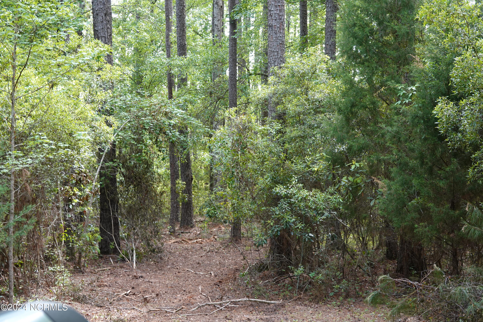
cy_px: 161
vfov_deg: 20.0
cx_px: 242
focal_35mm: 68
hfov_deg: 29.7
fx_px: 912
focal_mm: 24.79
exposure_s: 1/80
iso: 200
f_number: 3.5
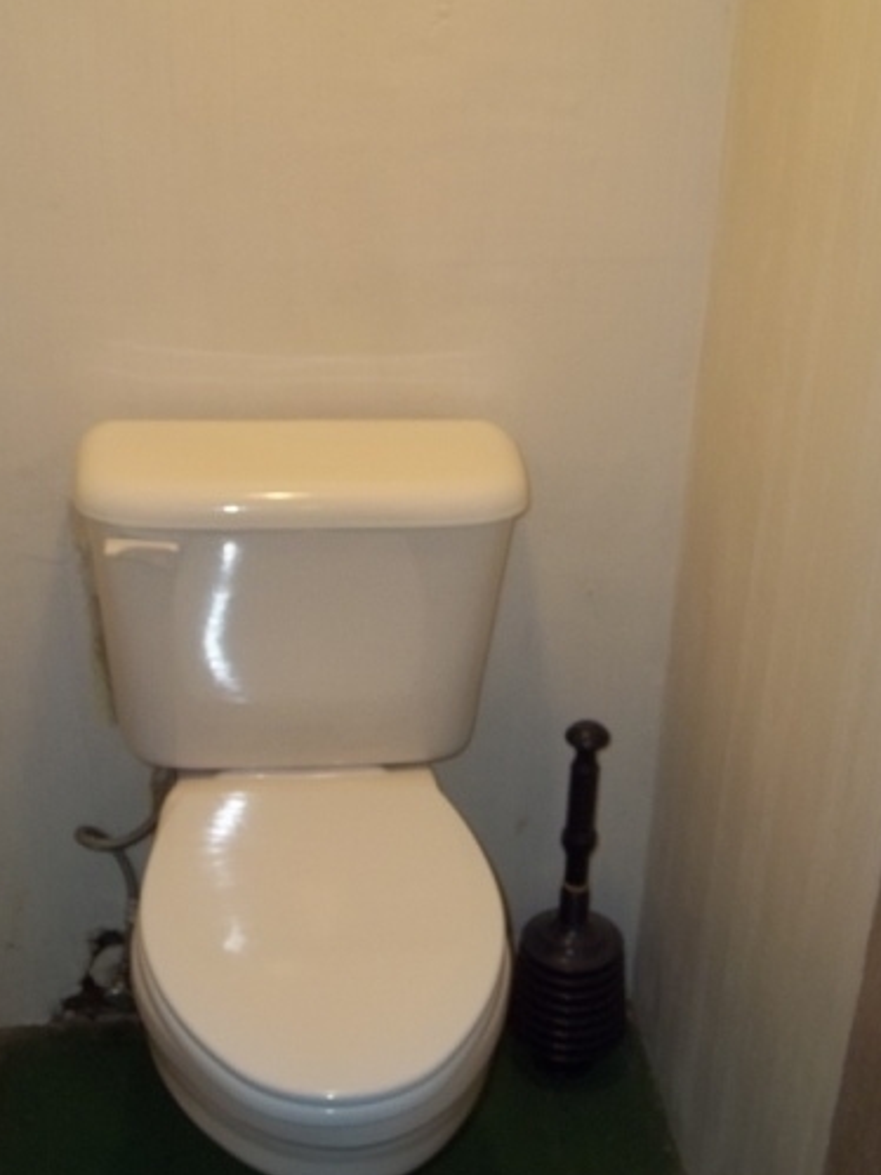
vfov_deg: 38.0
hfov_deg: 29.1
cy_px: 716
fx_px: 1697
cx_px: 377
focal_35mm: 50
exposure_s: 1/40
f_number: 3.2
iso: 160
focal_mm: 7.1
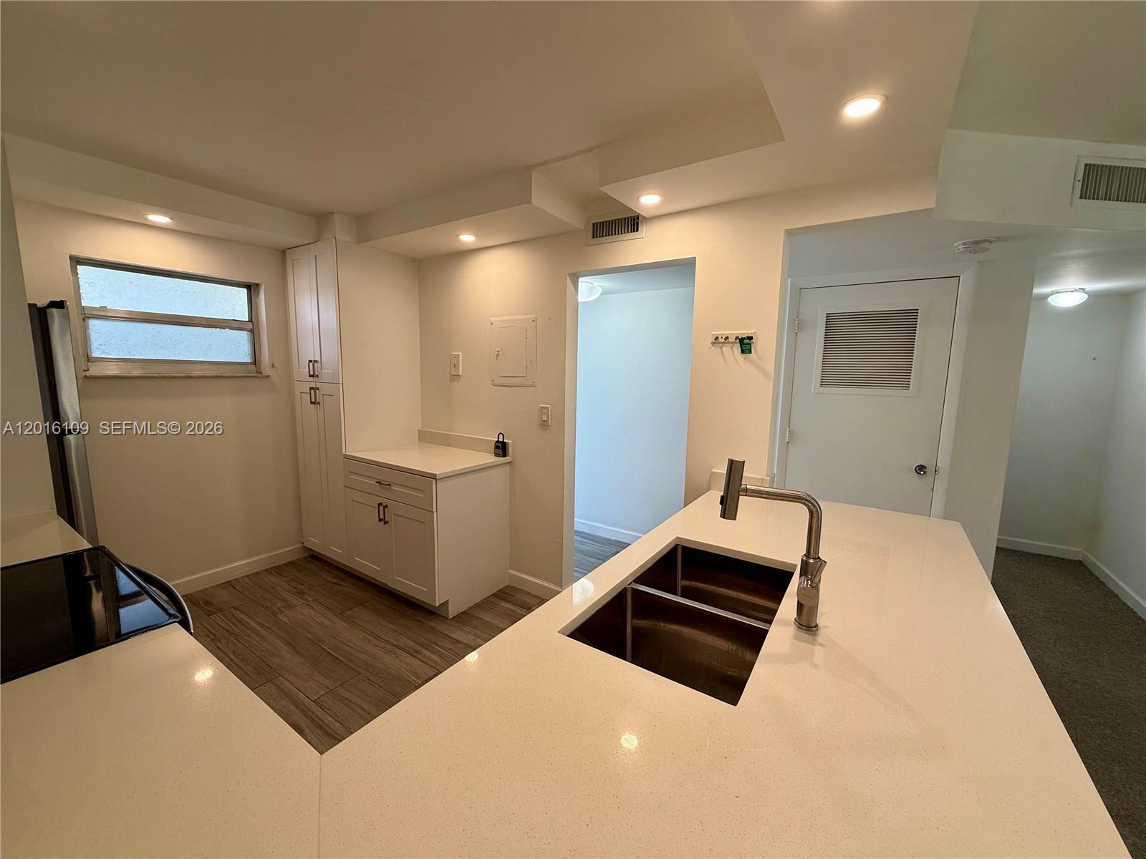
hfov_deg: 102.1
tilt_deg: -6.6
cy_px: 430
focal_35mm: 14
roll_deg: -0.9
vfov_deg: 85.7
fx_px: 463
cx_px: 573
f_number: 2.2
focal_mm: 2.22
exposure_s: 1/120
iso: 80
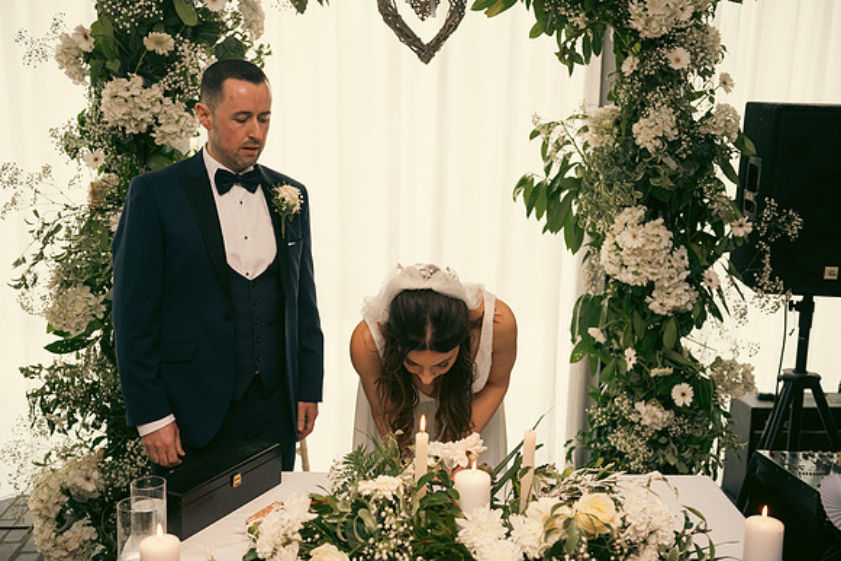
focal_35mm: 42
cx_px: 420
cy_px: 280
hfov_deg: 46.4
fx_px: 981
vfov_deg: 31.9
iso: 640
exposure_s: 1/160
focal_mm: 42
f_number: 3.5
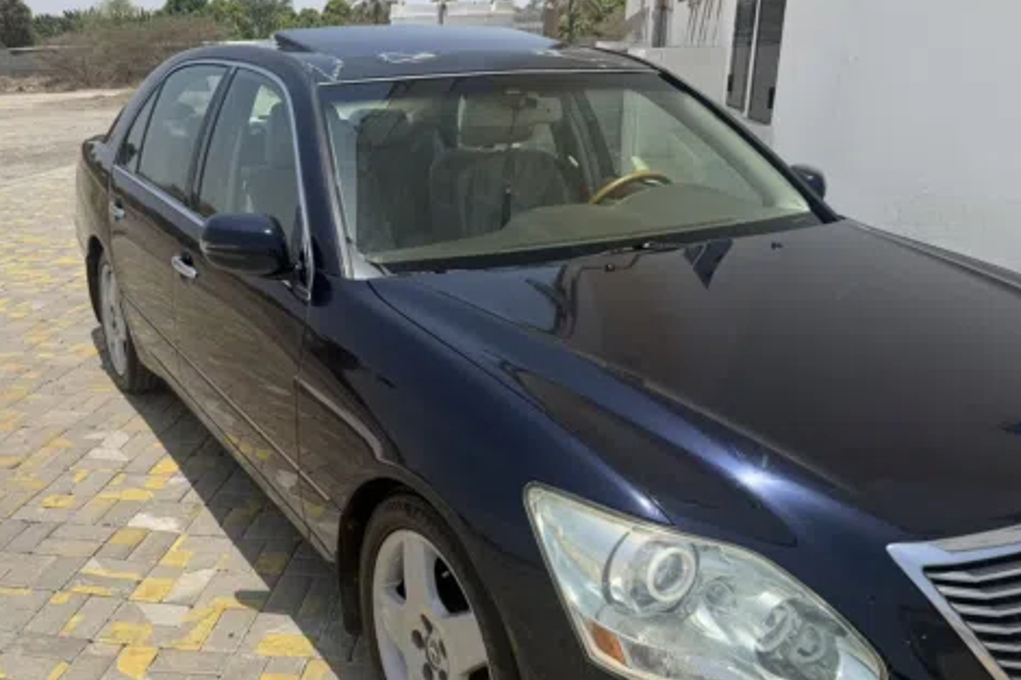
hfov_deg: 55.1
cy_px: 430
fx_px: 964
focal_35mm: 34
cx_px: 371
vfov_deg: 38.6
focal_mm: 6.76
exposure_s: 1/6173
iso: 80
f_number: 1.78
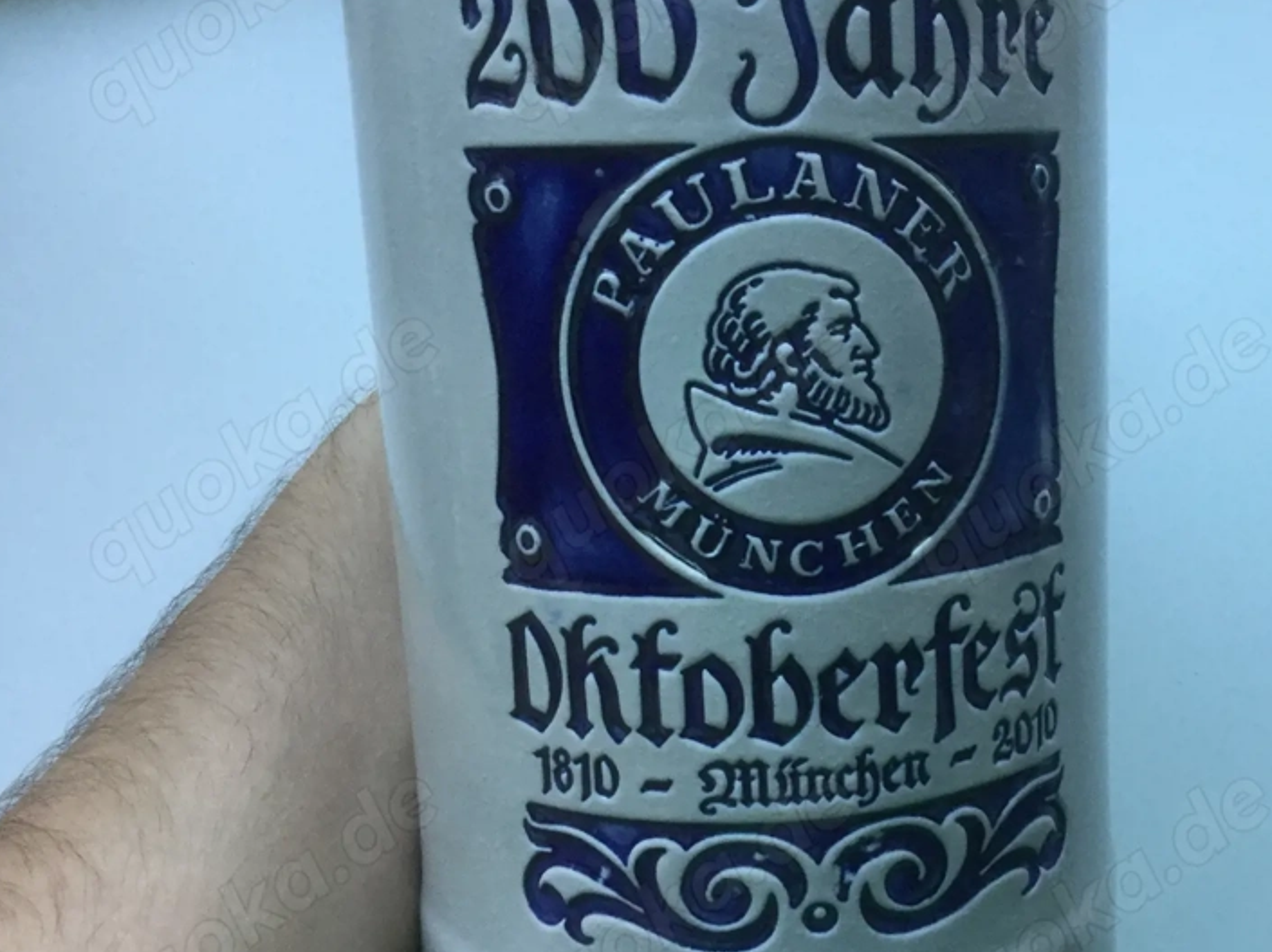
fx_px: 1616
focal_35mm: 44
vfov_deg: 32.8
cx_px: 895
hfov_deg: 42.1
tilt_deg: -83.6
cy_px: 472
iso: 50
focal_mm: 3.3
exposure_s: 1/33
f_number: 2.4
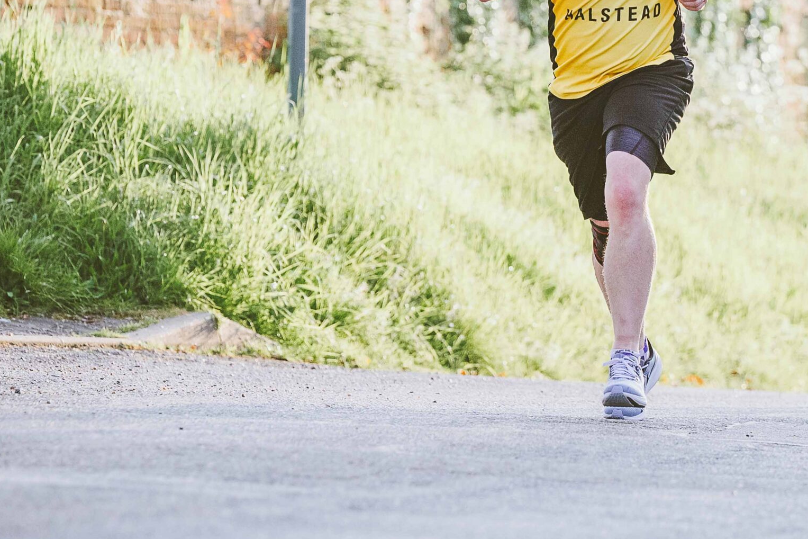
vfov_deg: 3.3
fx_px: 9291
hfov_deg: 5.0
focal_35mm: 414
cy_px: 117
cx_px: 640
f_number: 3.5
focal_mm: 165
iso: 500
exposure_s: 1/1250
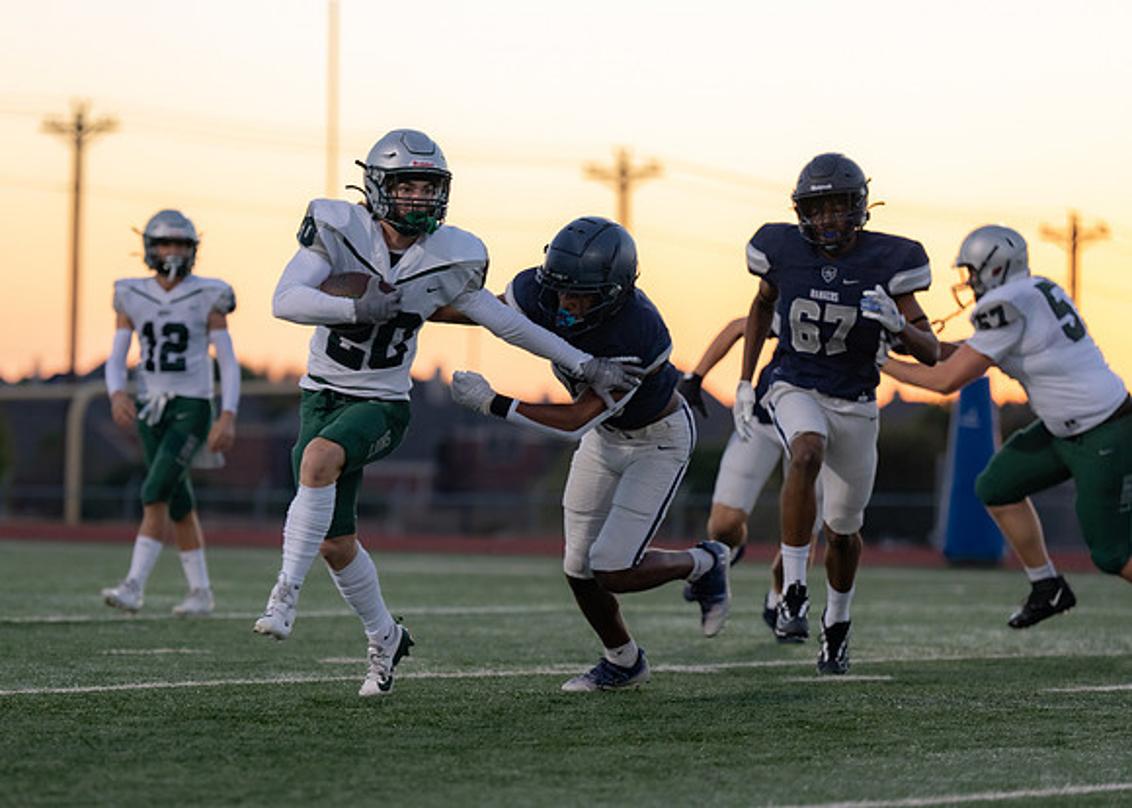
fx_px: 6383
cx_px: 377
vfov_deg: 7.2
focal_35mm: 199
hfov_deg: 10.1
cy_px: 507
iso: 1250
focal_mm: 151
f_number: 2.8
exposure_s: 1/1000
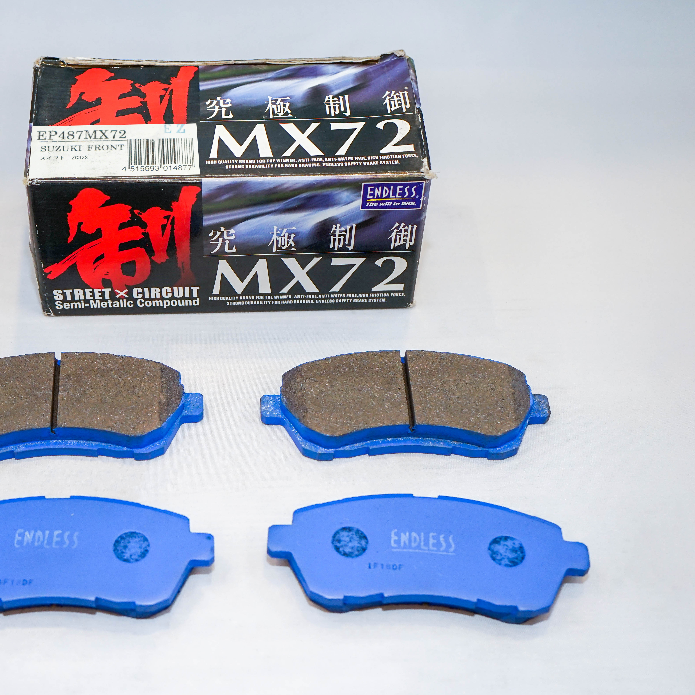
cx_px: 233
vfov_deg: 31.1
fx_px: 1249
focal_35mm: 55
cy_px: 348
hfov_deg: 30.9
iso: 640
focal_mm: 43
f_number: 5.6
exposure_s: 1/50
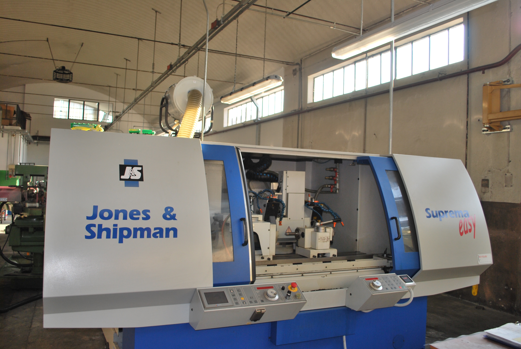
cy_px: 174
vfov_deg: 43.7
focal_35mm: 30
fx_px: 435
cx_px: 260
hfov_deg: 61.9
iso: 160
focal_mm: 20
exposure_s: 1/125
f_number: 3.8
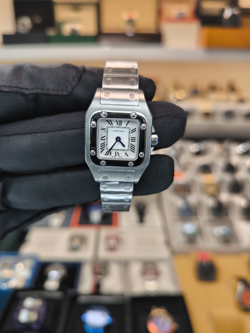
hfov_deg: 56.8
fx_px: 231
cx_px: 125
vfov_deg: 71.6
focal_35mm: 24
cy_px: 166
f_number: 1.9
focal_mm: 6.92
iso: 64
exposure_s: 1/125
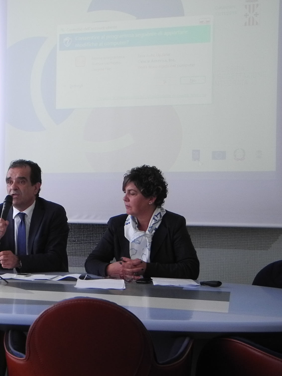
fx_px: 663
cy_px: 187
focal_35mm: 61
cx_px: 56
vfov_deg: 31.7
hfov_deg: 23.7
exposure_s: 1/303
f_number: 3.2
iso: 400
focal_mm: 9.7
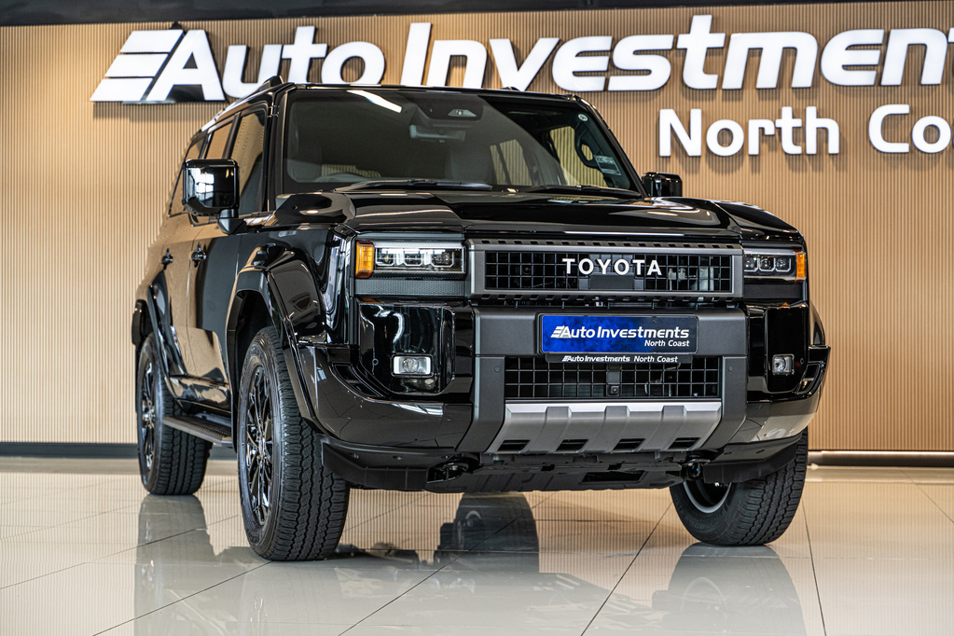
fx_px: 1802
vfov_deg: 20.0
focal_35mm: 68
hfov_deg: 29.7
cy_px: 318
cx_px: 477
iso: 640
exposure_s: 1/160
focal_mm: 68
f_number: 4.5
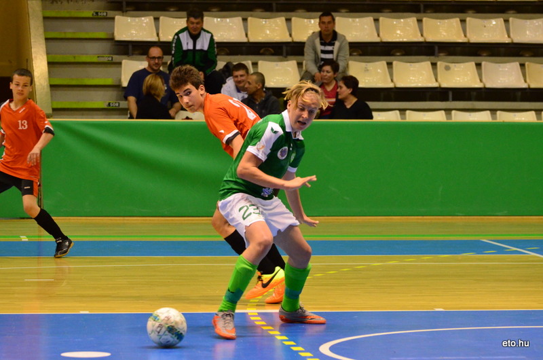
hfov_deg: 11.8
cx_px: 272
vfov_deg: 7.9
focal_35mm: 174
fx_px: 2619
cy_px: 180
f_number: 4.8
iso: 4000
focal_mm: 116
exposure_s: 1/400
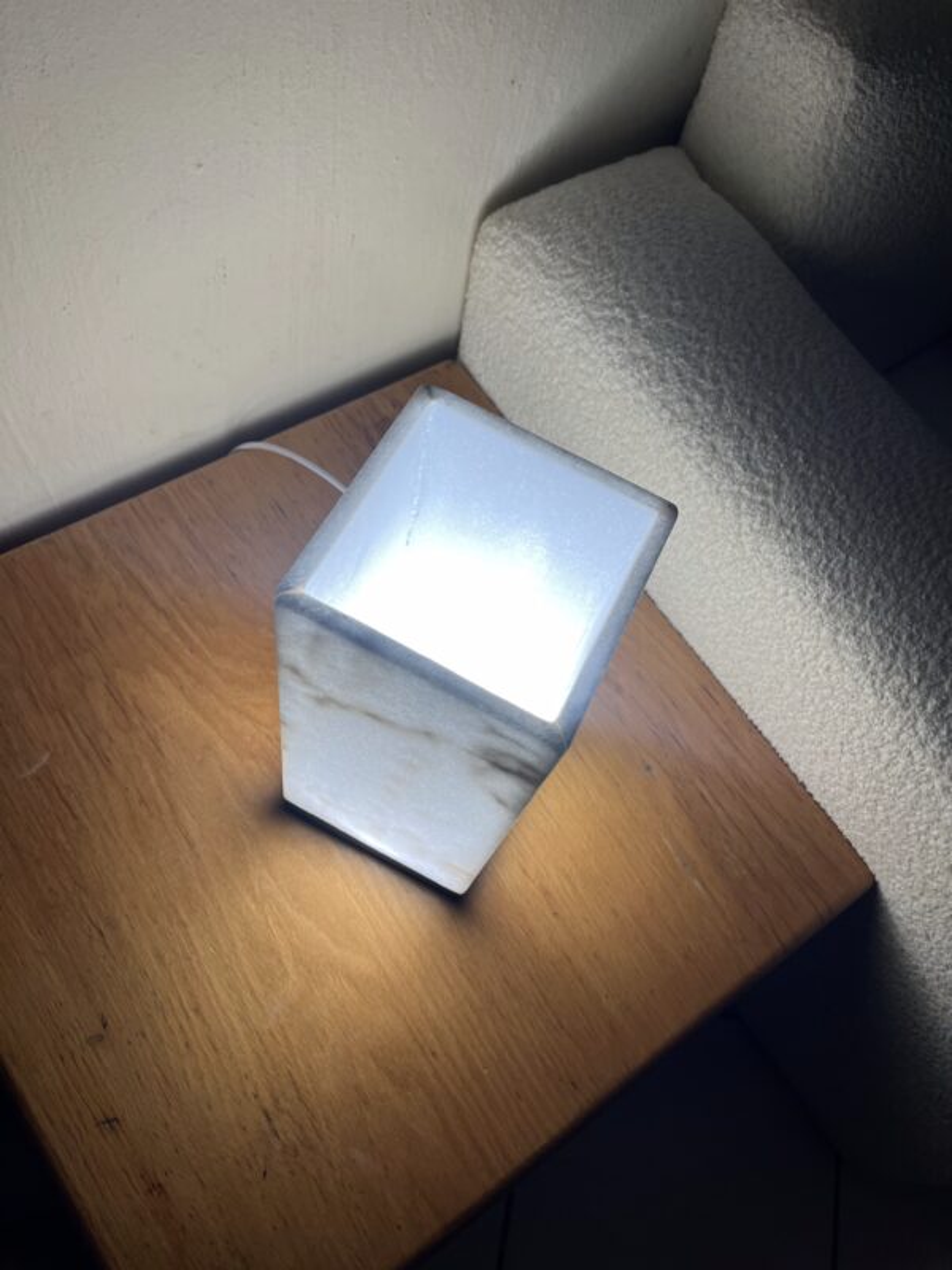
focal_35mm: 26
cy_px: 635
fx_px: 953
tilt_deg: -63.6
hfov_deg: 53.1
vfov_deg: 67.3
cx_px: 476
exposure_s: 1/247
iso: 40
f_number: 1.6
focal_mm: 5.1
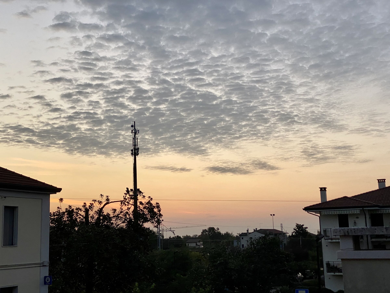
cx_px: 195
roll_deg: +0.6
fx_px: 586
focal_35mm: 52
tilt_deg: +10.4
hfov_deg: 36.8
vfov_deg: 28.0
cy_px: 146
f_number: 2
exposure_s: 1/121
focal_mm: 6
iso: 125
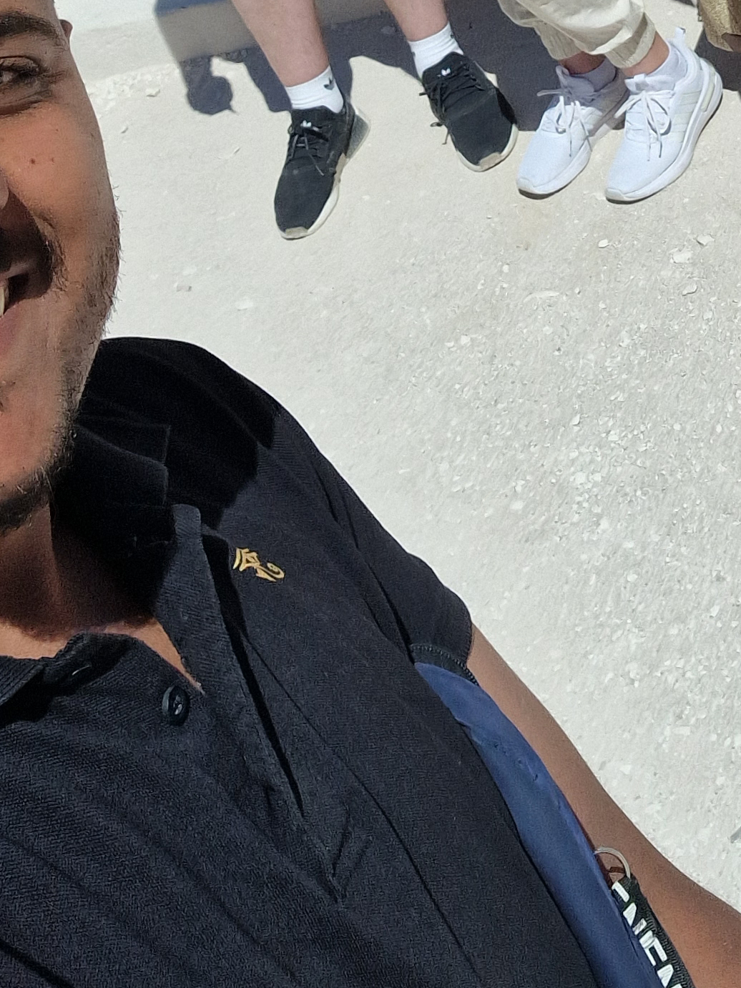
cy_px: -288
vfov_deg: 25.4
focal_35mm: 66
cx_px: 532
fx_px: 1884
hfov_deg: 22.1
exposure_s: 1/3816
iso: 50
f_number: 2.2
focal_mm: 3.8
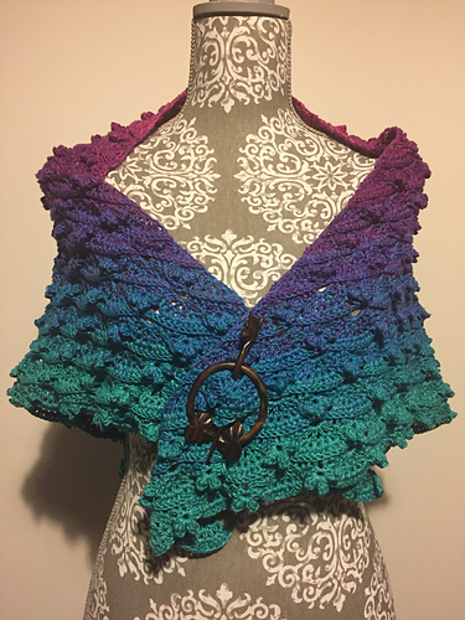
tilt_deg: -0.4
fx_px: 519
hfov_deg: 48.2
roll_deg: +0.4
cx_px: 232
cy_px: 310
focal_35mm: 29
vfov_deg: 61.7
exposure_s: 1/17
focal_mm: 4.15
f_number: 2.2
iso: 250
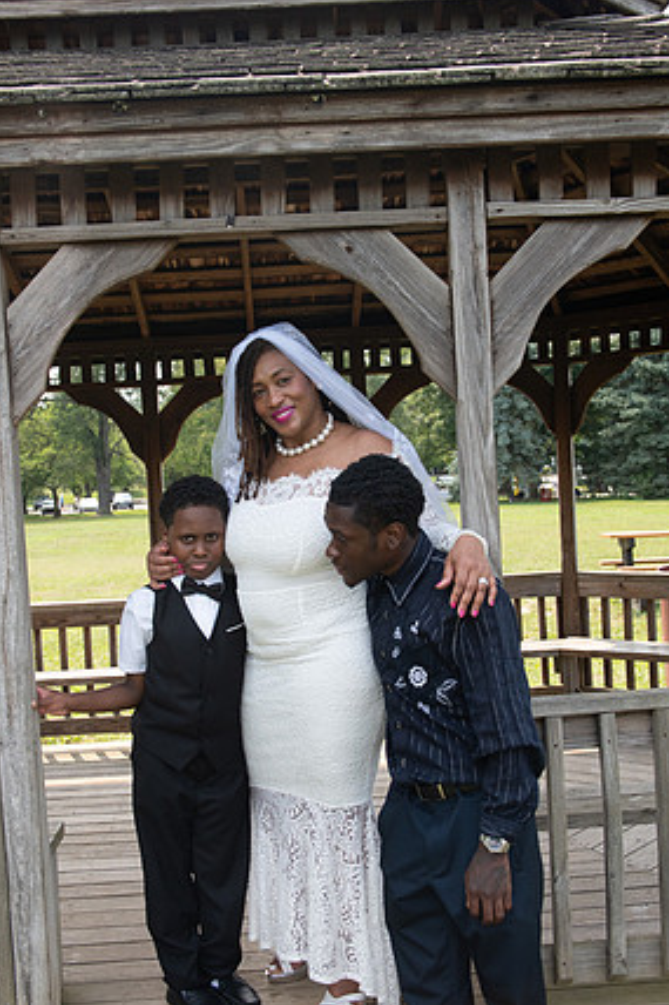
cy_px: 517
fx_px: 1144
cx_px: 324
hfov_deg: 32.6
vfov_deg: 47.4
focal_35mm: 41
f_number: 6.3
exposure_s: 1/1600
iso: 800
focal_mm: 38
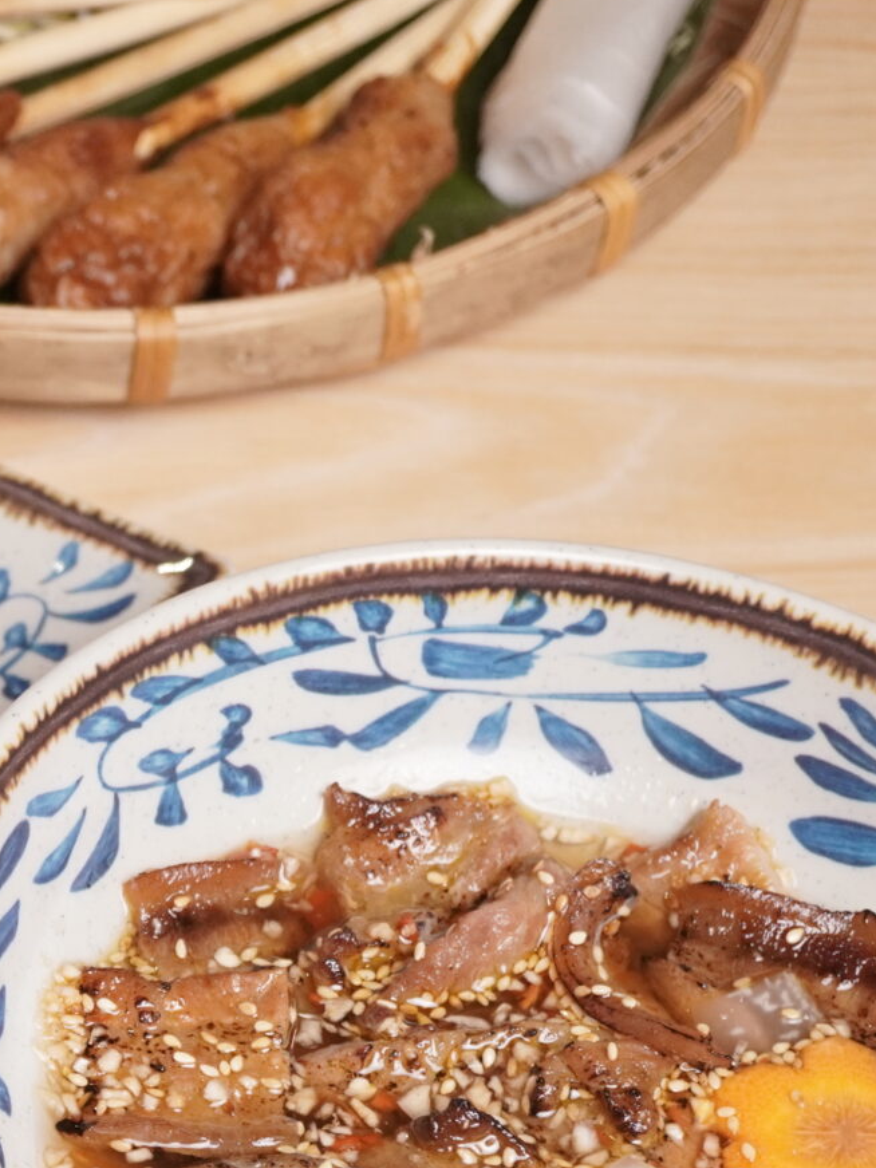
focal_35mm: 127
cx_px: -343
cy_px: 1027
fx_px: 4285
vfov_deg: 15.4
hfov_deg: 11.3
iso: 1000
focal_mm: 30
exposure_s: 1/400
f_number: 4
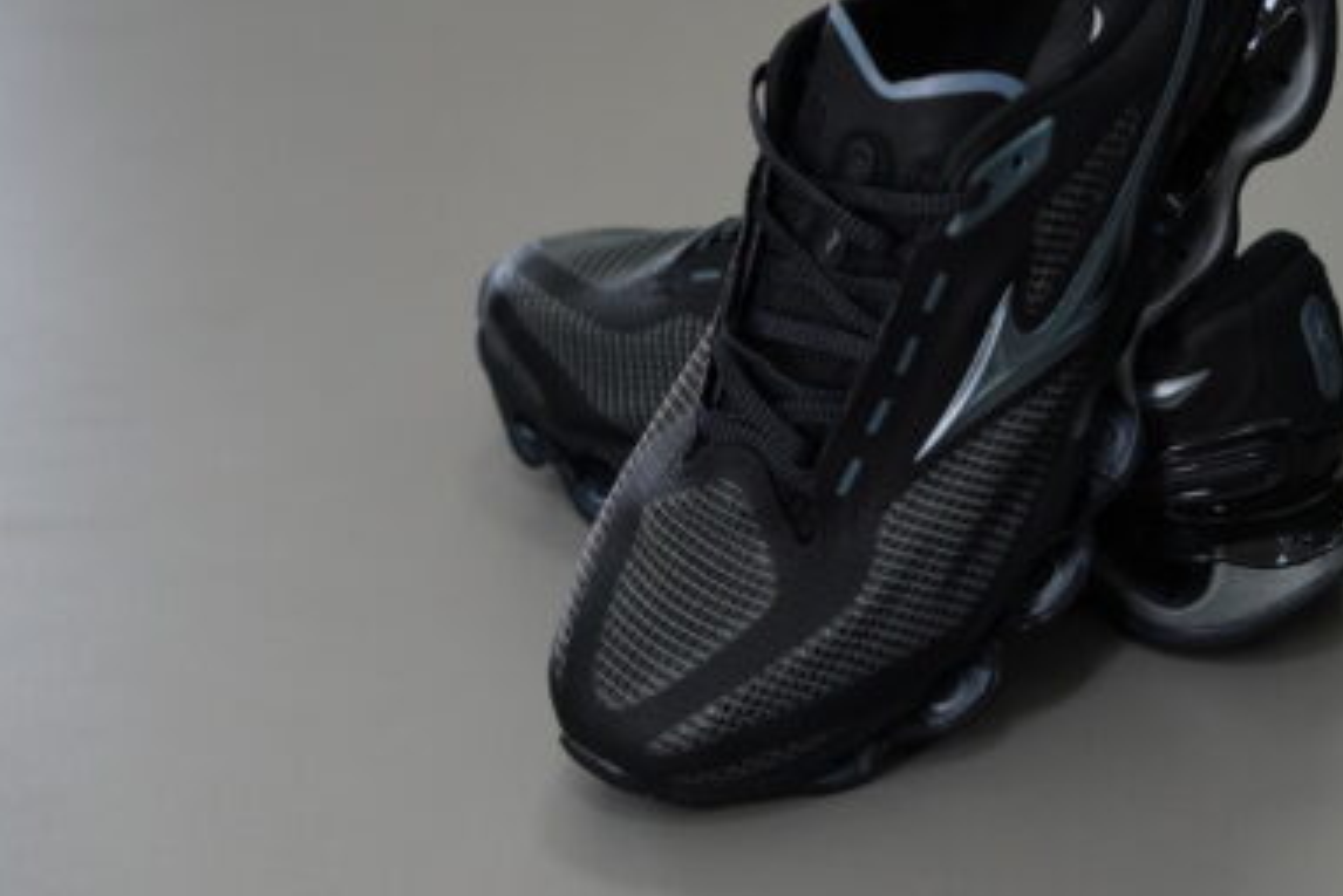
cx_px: 981
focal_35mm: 78
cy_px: 390
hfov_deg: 25.8
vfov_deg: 17.6
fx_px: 2903
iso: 1000
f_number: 2.5
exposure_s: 1/640
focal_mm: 33
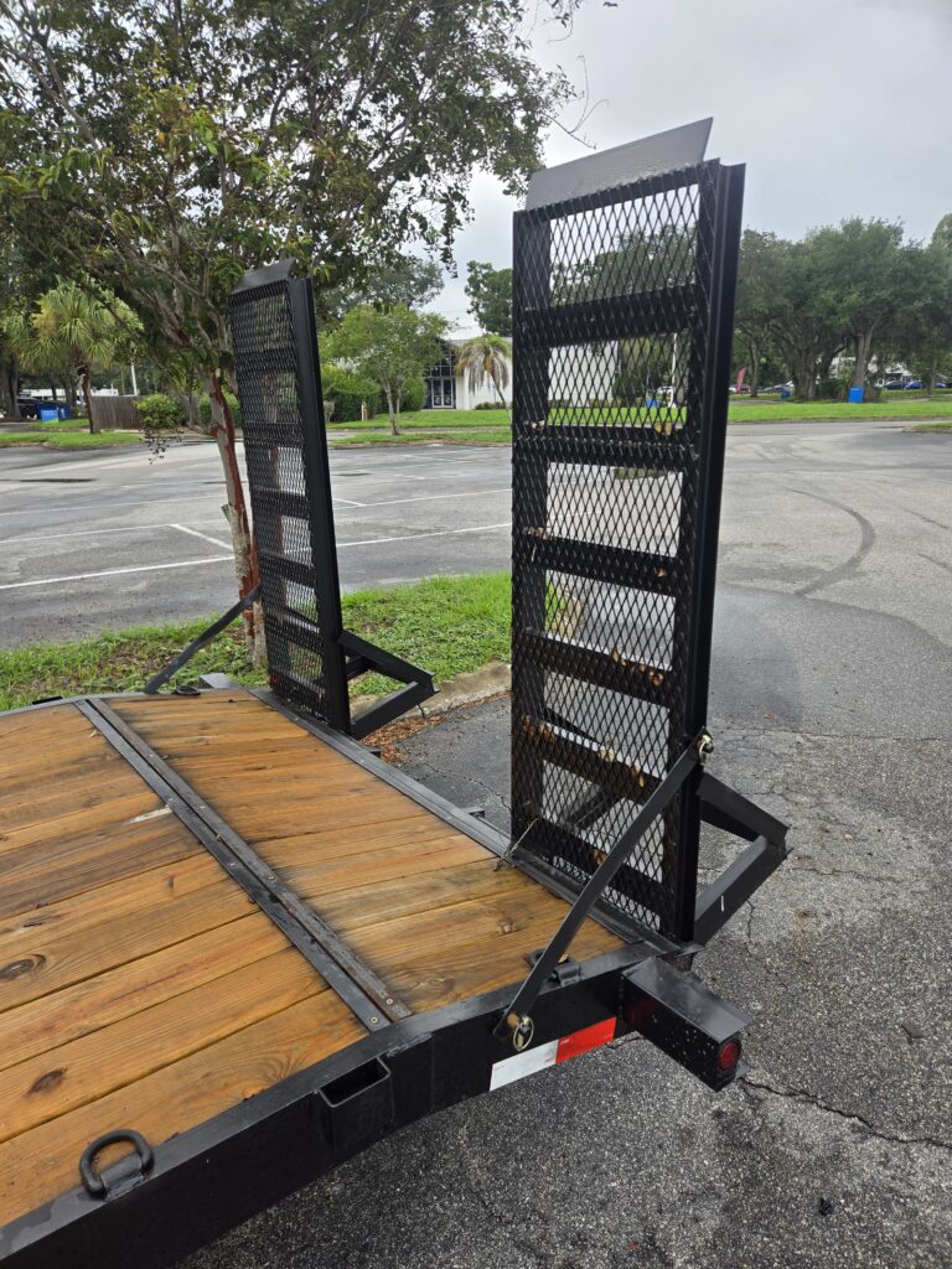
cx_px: 476
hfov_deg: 58.9
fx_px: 843
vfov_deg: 73.9
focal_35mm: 23
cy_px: 634
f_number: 1.8
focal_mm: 5.4
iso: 25
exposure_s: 1/652
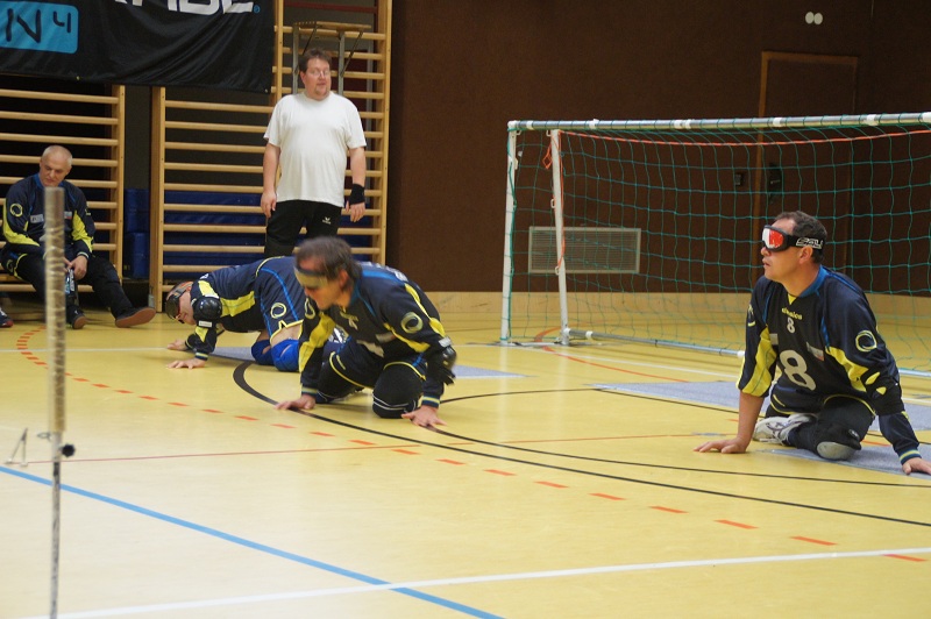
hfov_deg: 22.6
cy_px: 310
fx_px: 2326
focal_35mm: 90
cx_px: 466
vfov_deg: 15.2
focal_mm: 60
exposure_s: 1/40
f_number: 5
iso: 1600
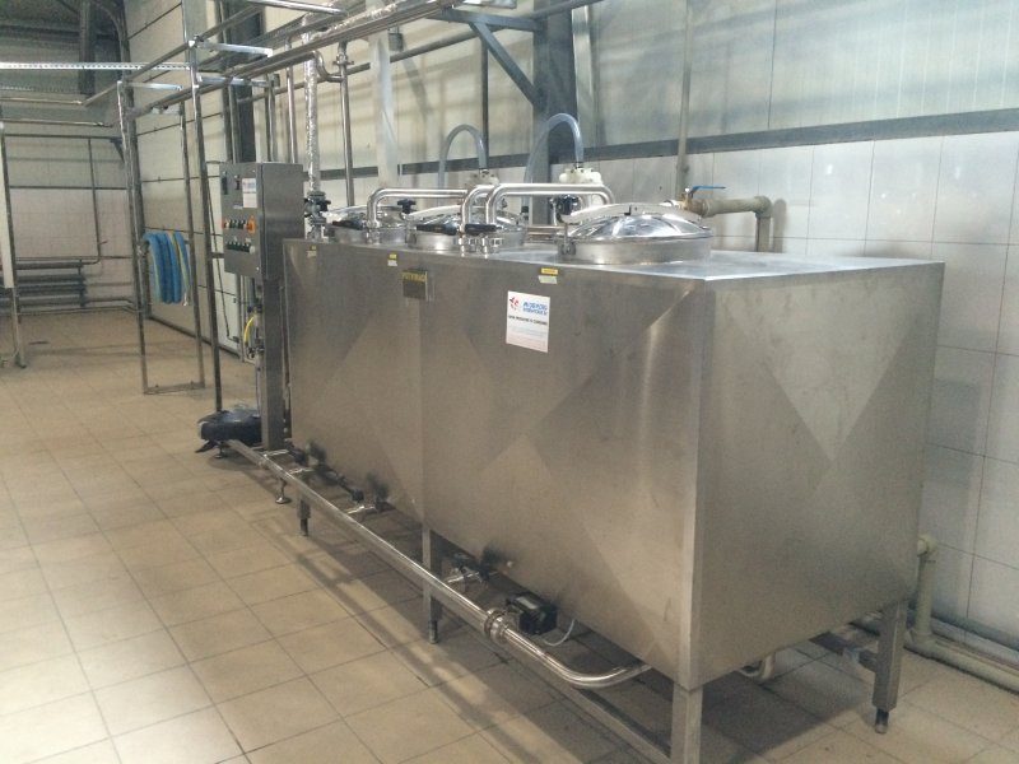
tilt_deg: -15.2
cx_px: 510
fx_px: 854
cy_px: 382
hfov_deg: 61.7
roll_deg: +1.8
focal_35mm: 29
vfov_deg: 48.2
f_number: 2.2
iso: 320
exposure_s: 1/33
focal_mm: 4.15
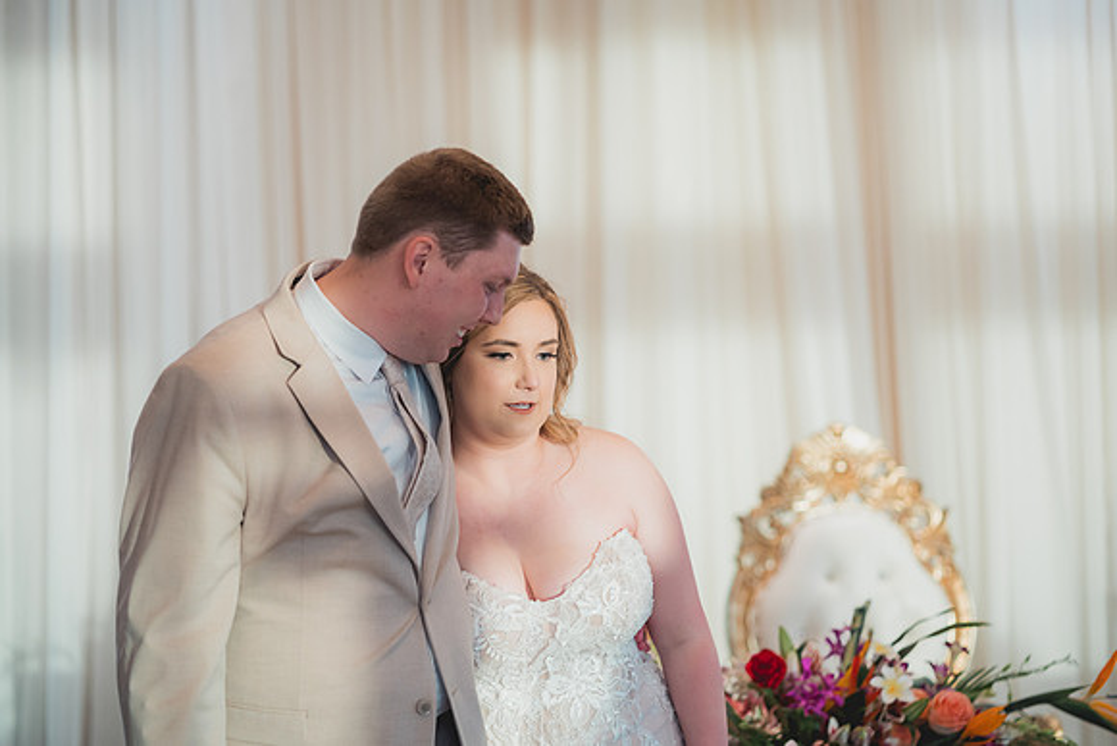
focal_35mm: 85
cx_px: 558
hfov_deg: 23.9
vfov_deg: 16.1
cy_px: 373
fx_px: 2638
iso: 1250
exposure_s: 1/320
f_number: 2.2
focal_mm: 85
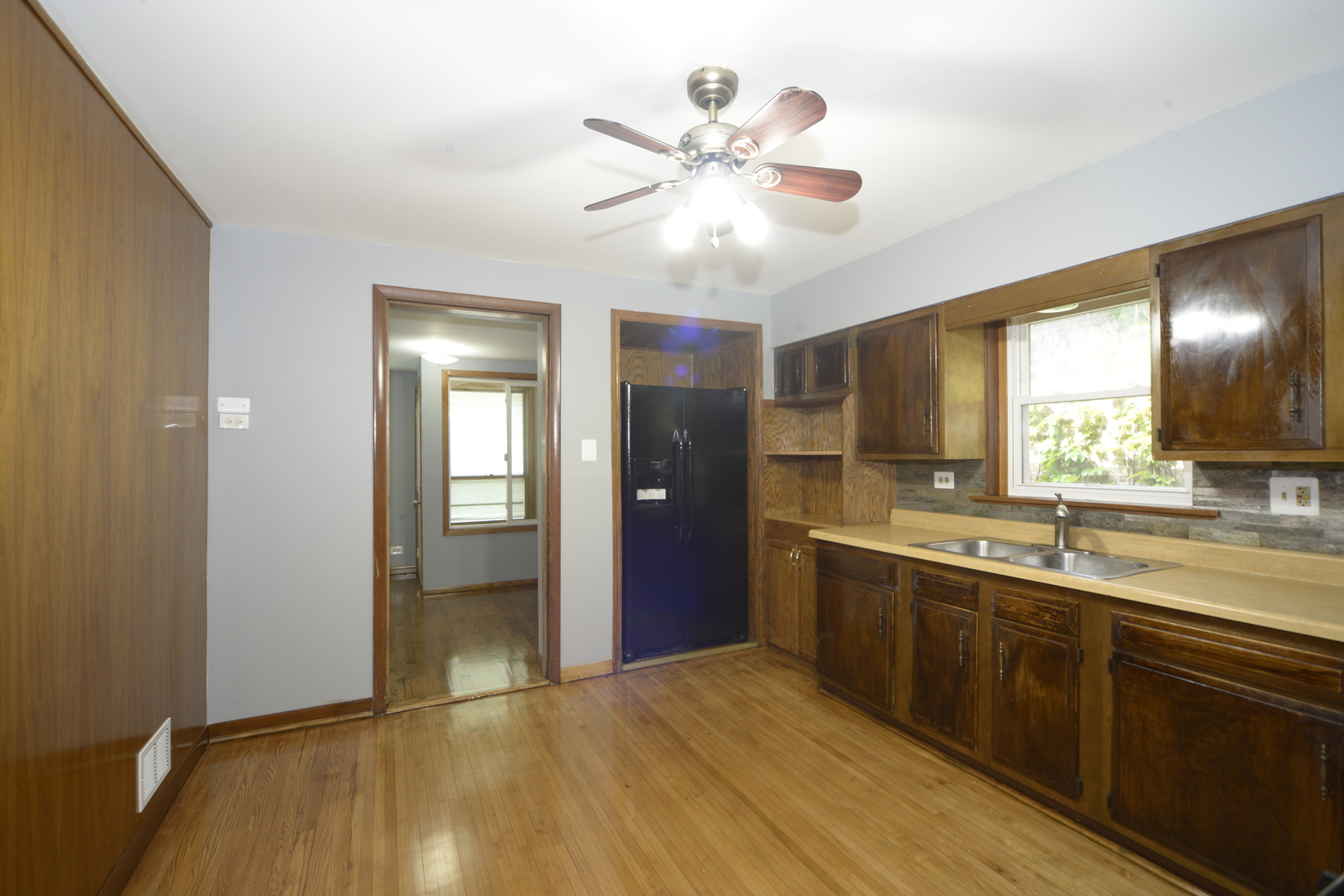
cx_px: 672
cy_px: 448
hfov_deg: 100.4
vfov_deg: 77.3
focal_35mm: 15
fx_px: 560
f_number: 8
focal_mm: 15
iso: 400
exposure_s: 1/8
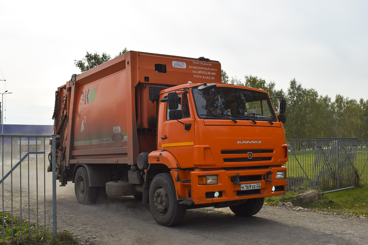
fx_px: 383
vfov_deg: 35.5
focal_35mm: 38
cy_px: 122
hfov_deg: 51.3
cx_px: 184
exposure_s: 1/800
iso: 200
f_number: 7.1
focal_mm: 25
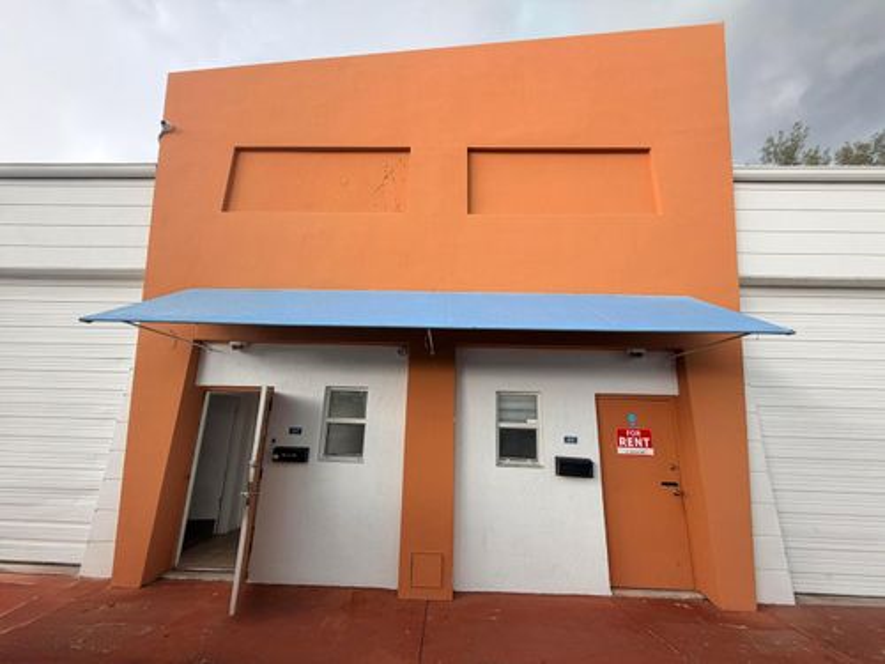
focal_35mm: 14
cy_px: 332
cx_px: 442
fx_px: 358
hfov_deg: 102.1
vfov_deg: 85.7
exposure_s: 1/121
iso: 100
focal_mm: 2.22
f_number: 2.2
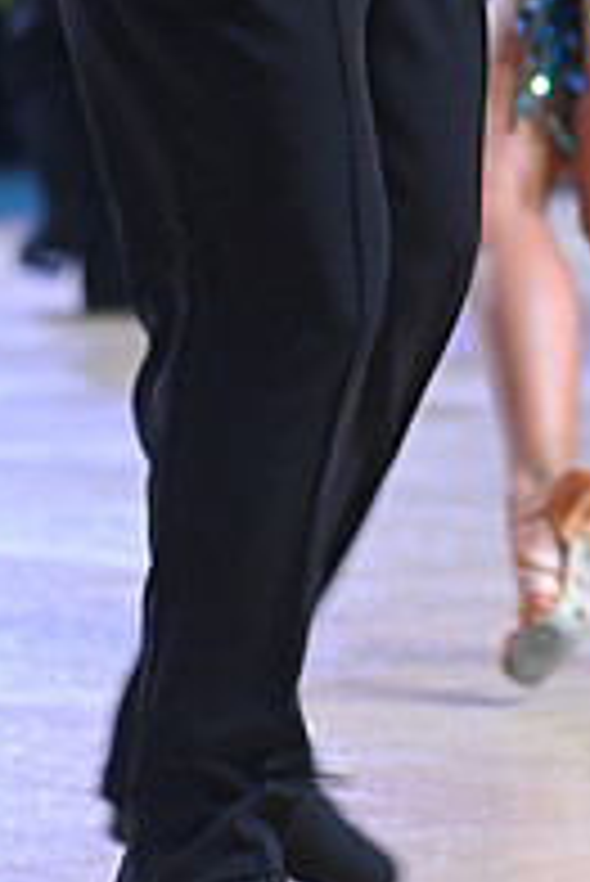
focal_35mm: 355
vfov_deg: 5.8
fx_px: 8711
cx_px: 597
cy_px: -252
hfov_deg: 3.9
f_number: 4
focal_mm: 120
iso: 1600
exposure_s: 1/250
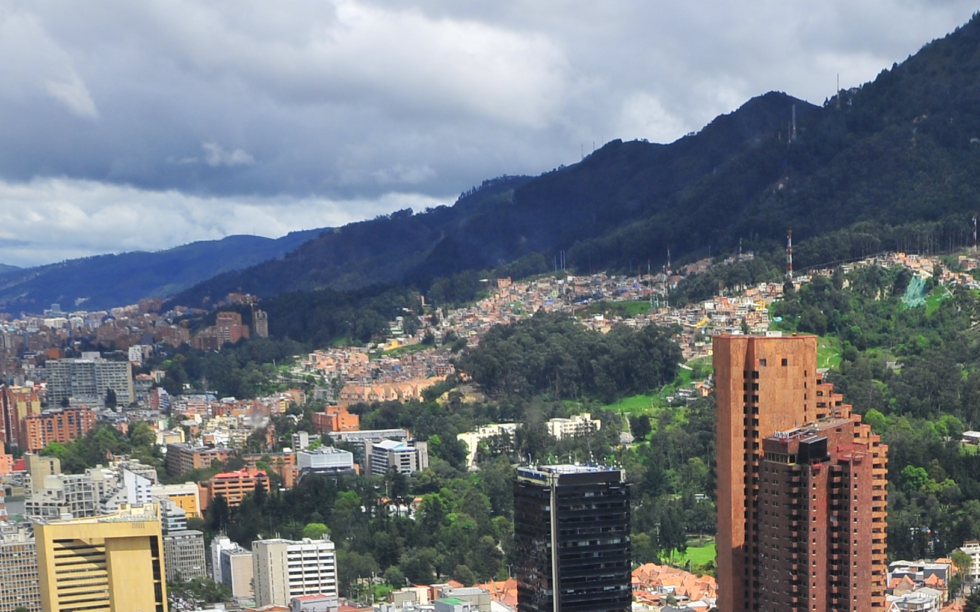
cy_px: 761
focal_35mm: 68
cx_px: 795
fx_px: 1825
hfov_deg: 29.3
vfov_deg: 18.0
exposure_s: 1/160
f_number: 5.6
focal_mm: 17
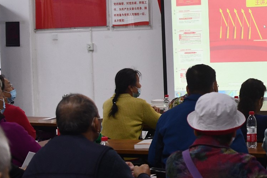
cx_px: 321
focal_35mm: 91
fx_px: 675
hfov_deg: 20.9
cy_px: 59
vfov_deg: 15.0
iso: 800
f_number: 2.8
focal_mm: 24
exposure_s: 1/250
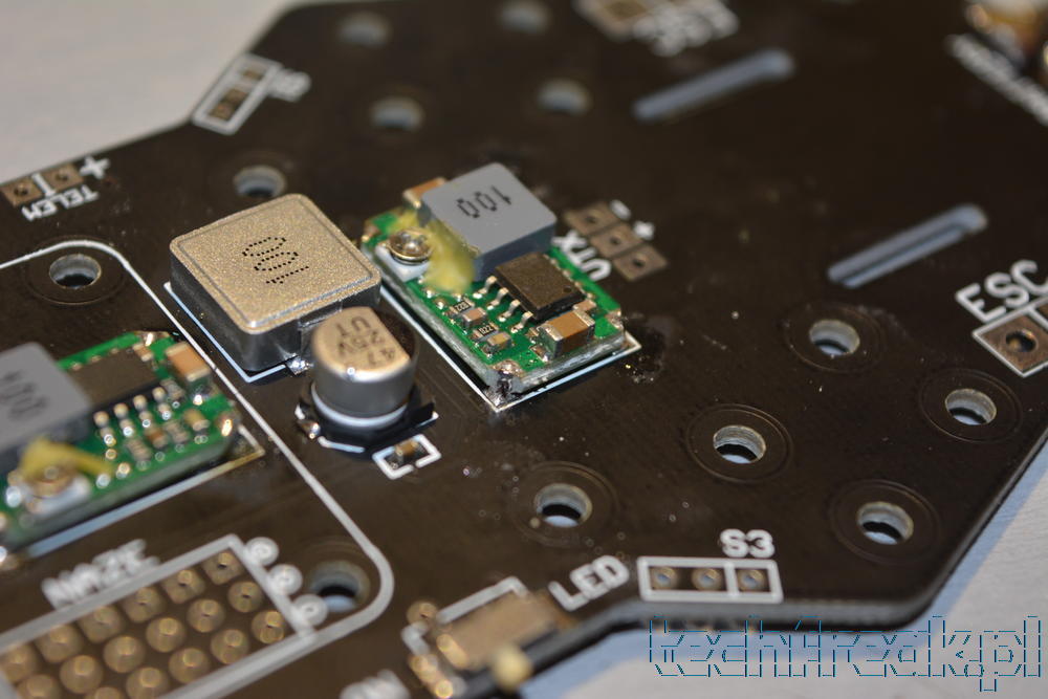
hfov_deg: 24.6
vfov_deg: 16.6
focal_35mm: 82
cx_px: 524
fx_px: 2402
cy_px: 350
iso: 200
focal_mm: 55
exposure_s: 1/30
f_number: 5.6
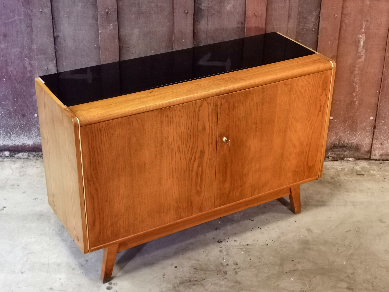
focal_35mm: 56
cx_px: 194
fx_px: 629
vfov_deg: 26.1
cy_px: 146
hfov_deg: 34.3
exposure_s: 1/33.3
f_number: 1.9
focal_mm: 6.71
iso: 640
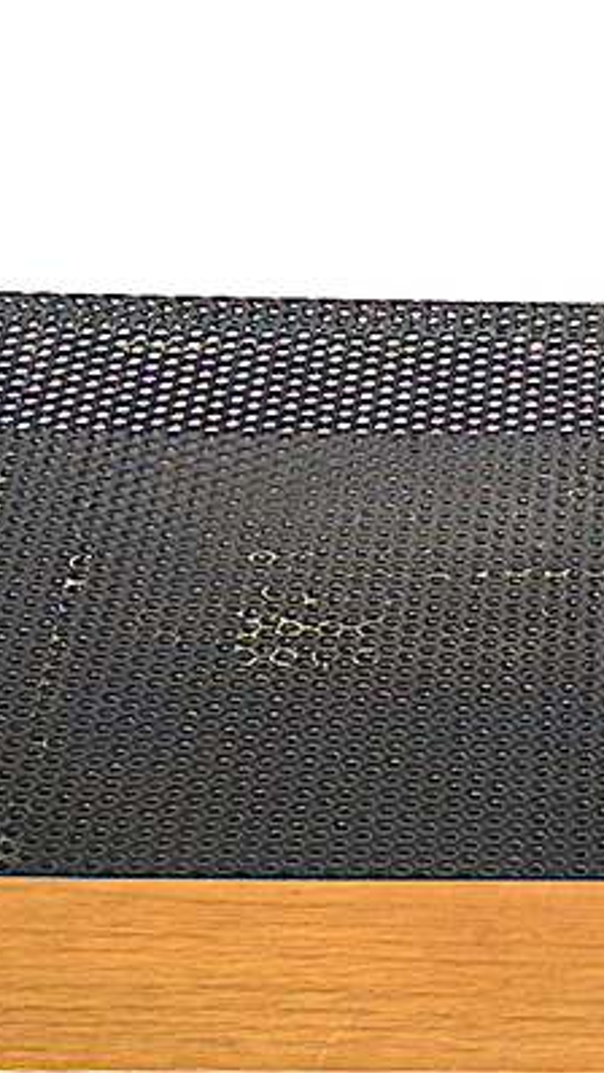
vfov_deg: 20.0
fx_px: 2988
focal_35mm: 105
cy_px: 925
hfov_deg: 11.3
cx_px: 715
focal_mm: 7.2
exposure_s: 1/5
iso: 200
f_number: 3.8
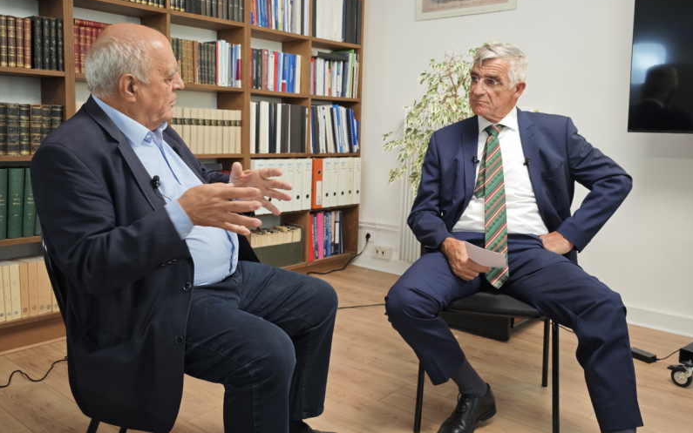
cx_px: 347
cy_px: 200
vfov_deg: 39.4
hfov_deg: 59.7
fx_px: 604
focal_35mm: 32
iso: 160
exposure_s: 1/54.8
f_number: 2
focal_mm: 8.72
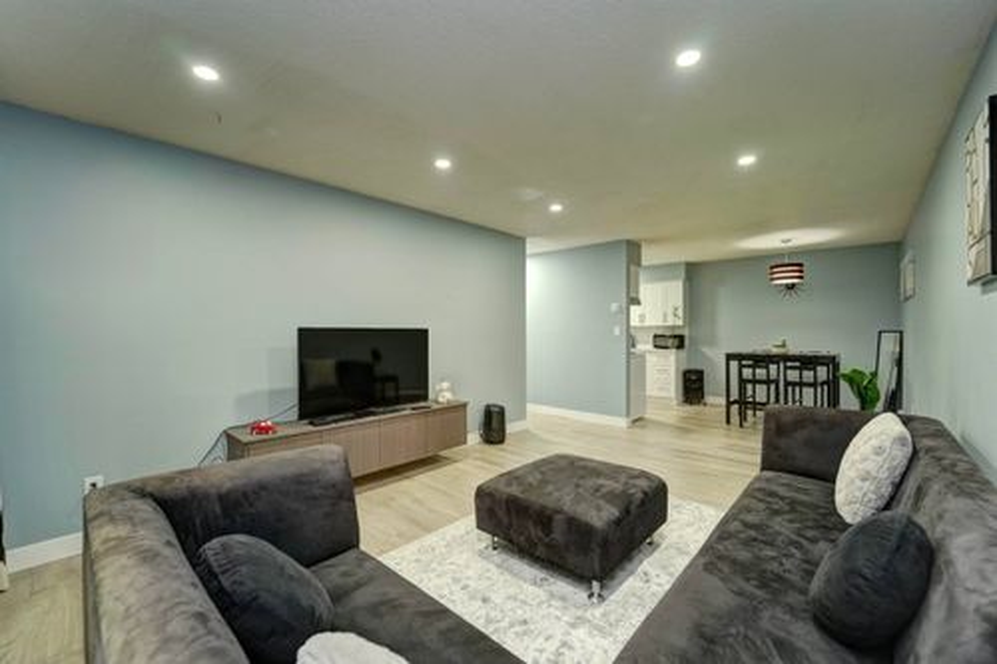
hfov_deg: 104.3
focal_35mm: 14
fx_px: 388
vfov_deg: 81.2
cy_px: 332
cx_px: 498
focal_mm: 14
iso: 1000
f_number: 5
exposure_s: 1/50
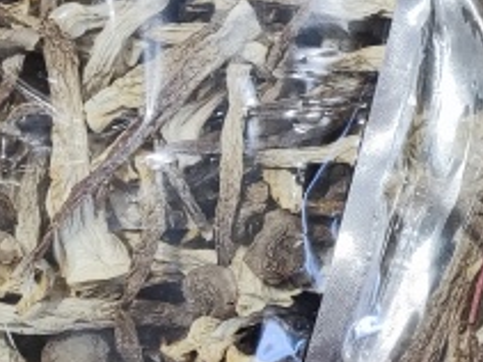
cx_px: 783
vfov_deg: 15.3
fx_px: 1325
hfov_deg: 17.8
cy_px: 0
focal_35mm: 95
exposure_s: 1/50
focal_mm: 4.71
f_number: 1.79
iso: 50
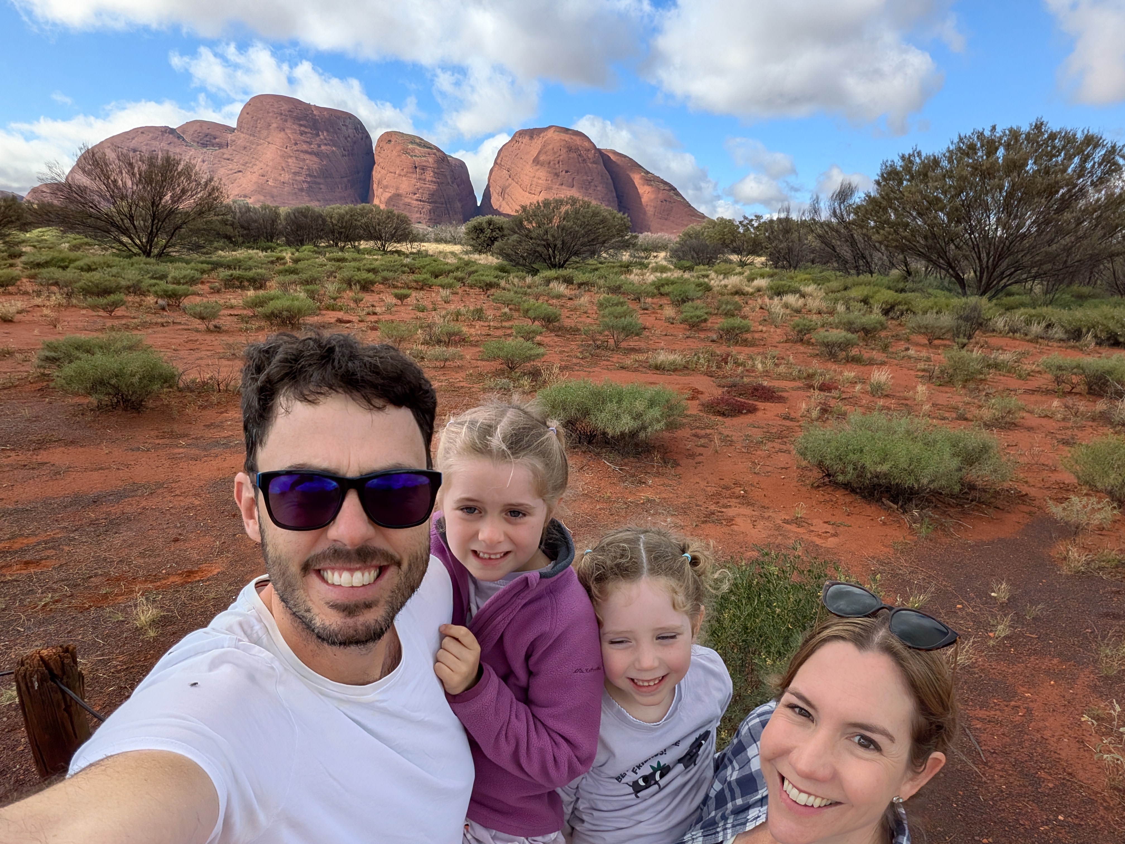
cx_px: 562
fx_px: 682
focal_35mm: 21
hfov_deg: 79.0
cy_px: 422
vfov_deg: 63.4
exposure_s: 1/1466
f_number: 2.2
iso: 48
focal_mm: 2.74
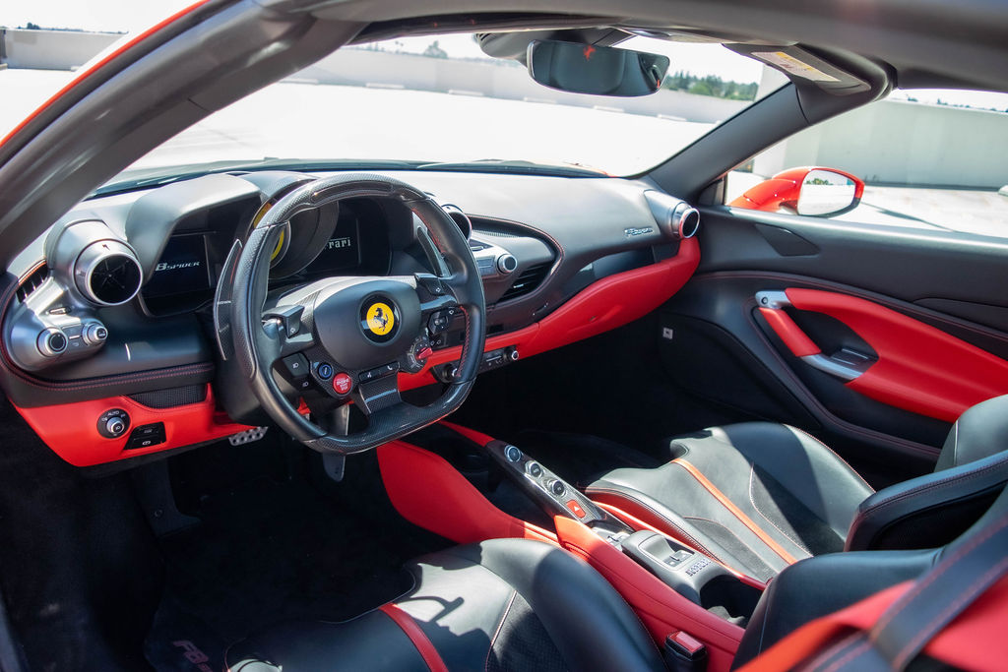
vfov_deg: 47.9
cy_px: 336
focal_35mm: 27
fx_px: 756
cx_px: 504
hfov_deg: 67.4
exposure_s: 1/800
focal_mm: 18
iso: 800
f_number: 3.5
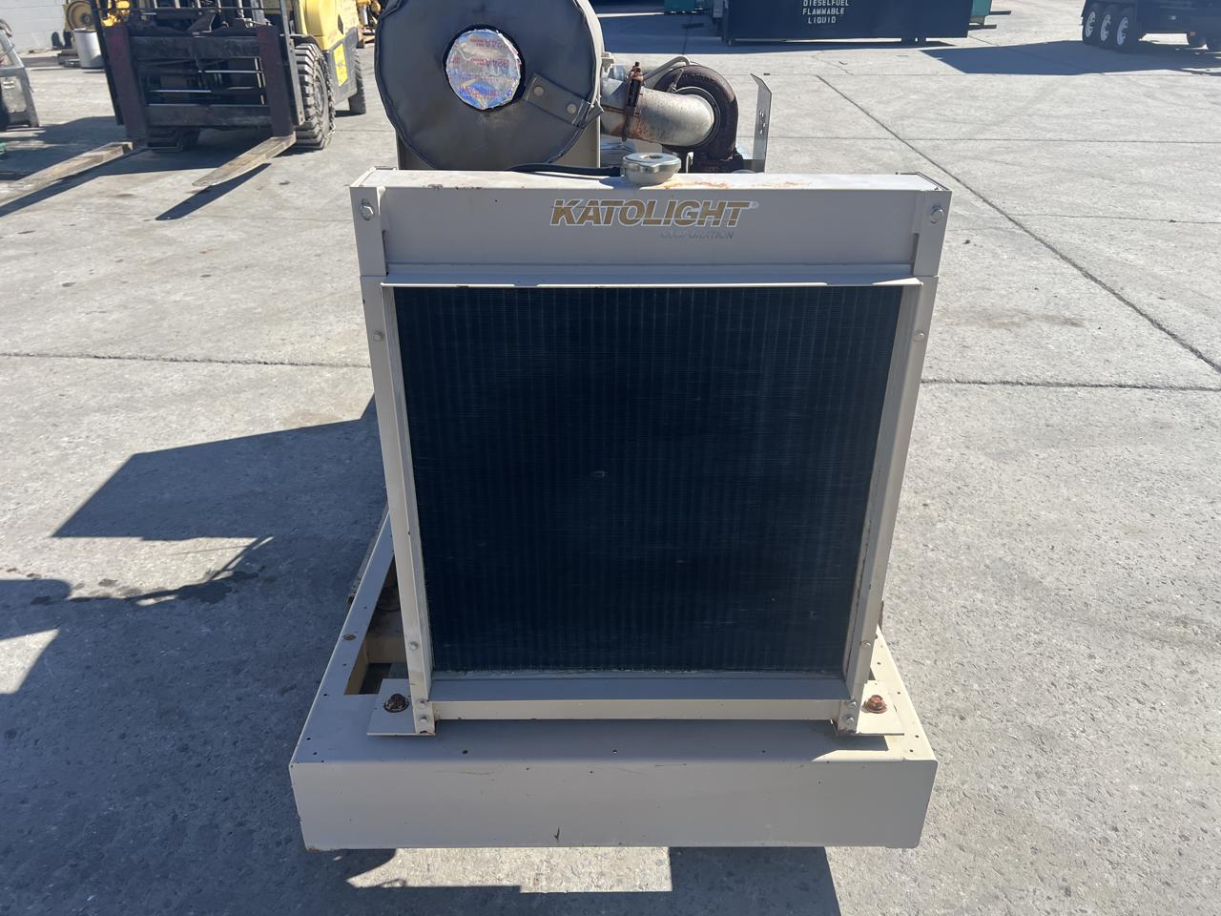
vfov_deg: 53.1
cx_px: 610
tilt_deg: -27.2
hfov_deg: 67.3
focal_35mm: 26
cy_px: 458
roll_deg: +1.9
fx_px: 917
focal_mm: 5.7
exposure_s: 1/2695
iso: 50
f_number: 1.5
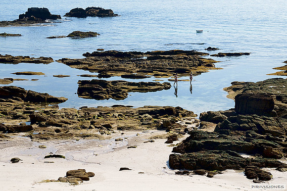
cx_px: 144
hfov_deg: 27.0
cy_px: 96
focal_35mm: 75
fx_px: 598
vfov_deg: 18.2
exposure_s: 1/100
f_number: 11
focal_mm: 50
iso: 100
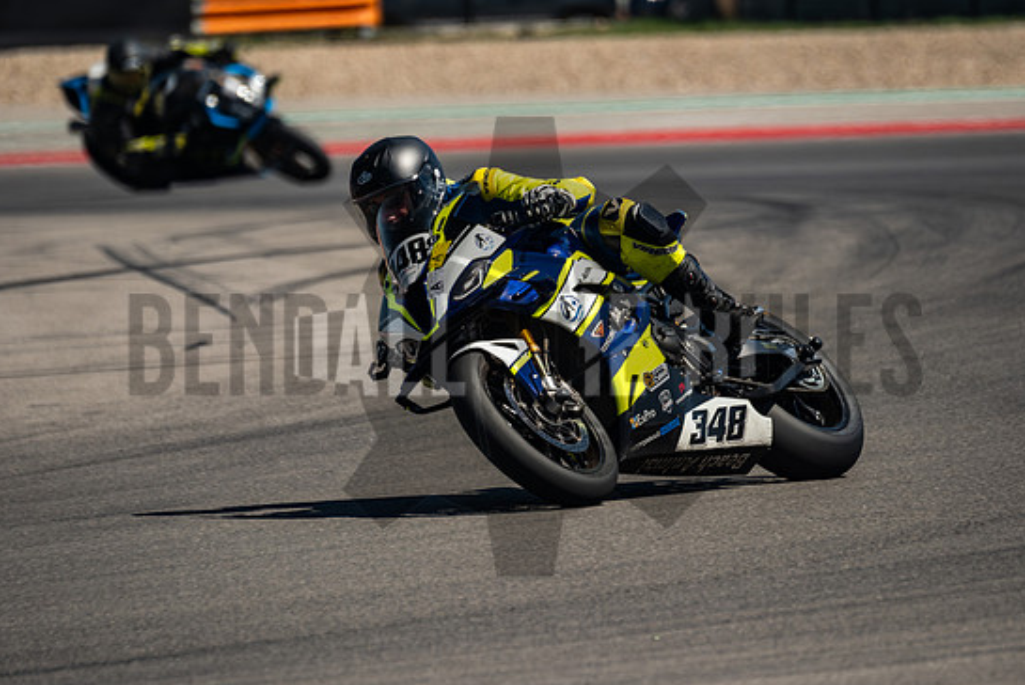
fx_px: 18174
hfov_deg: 3.2
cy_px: 347
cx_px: 525
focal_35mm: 638
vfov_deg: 2.2
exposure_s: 1/1600
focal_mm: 400
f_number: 5.6
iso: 500
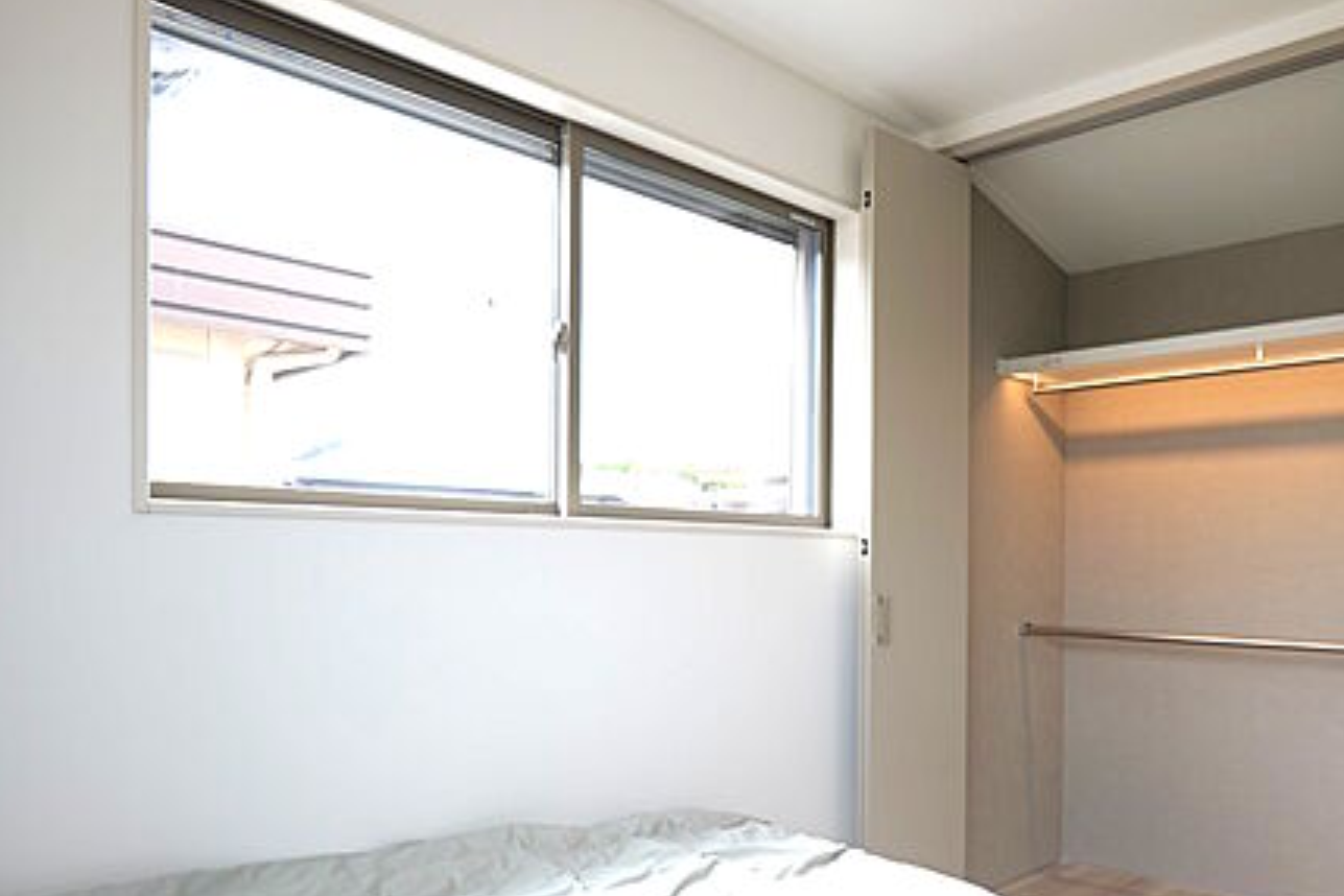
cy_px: 559
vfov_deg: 49.1
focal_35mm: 26
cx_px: 937
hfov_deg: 66.7
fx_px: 971
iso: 100
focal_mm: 18
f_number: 4.5
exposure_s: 1/30
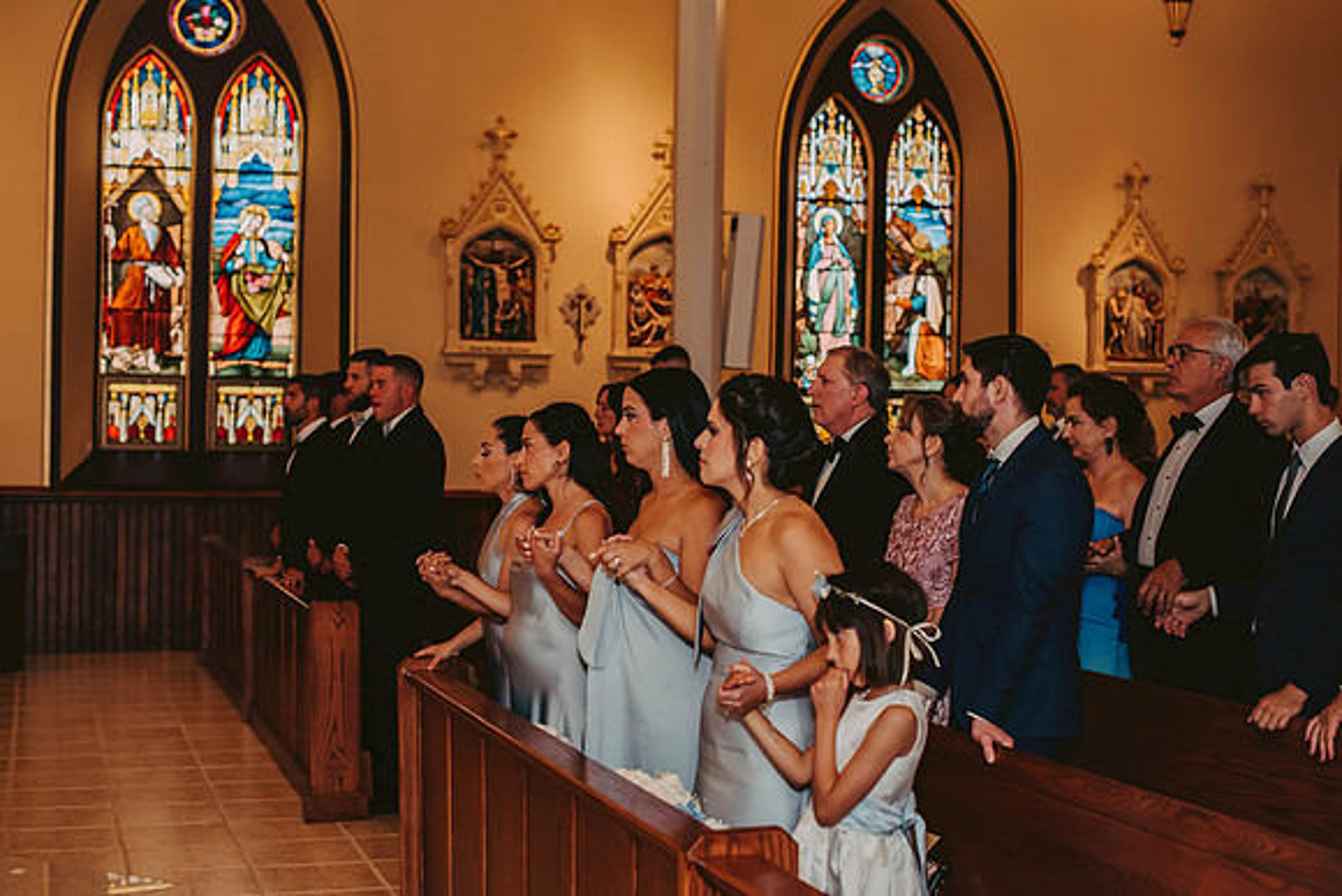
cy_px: 448
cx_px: 671
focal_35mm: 50
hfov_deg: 39.6
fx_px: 1864
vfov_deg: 27.0
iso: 800
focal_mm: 50
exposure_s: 1/125
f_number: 2.8
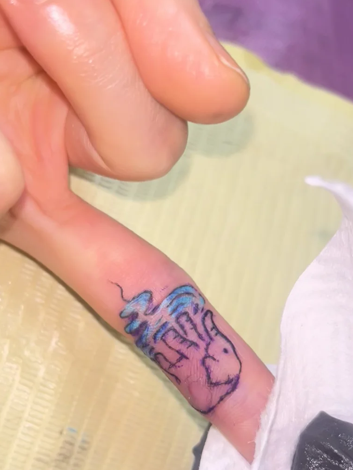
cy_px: 282
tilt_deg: -57.1
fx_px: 503
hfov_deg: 38.4
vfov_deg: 49.8
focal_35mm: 37
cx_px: 133
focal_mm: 5.1
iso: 32
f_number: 1.6
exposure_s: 1/82
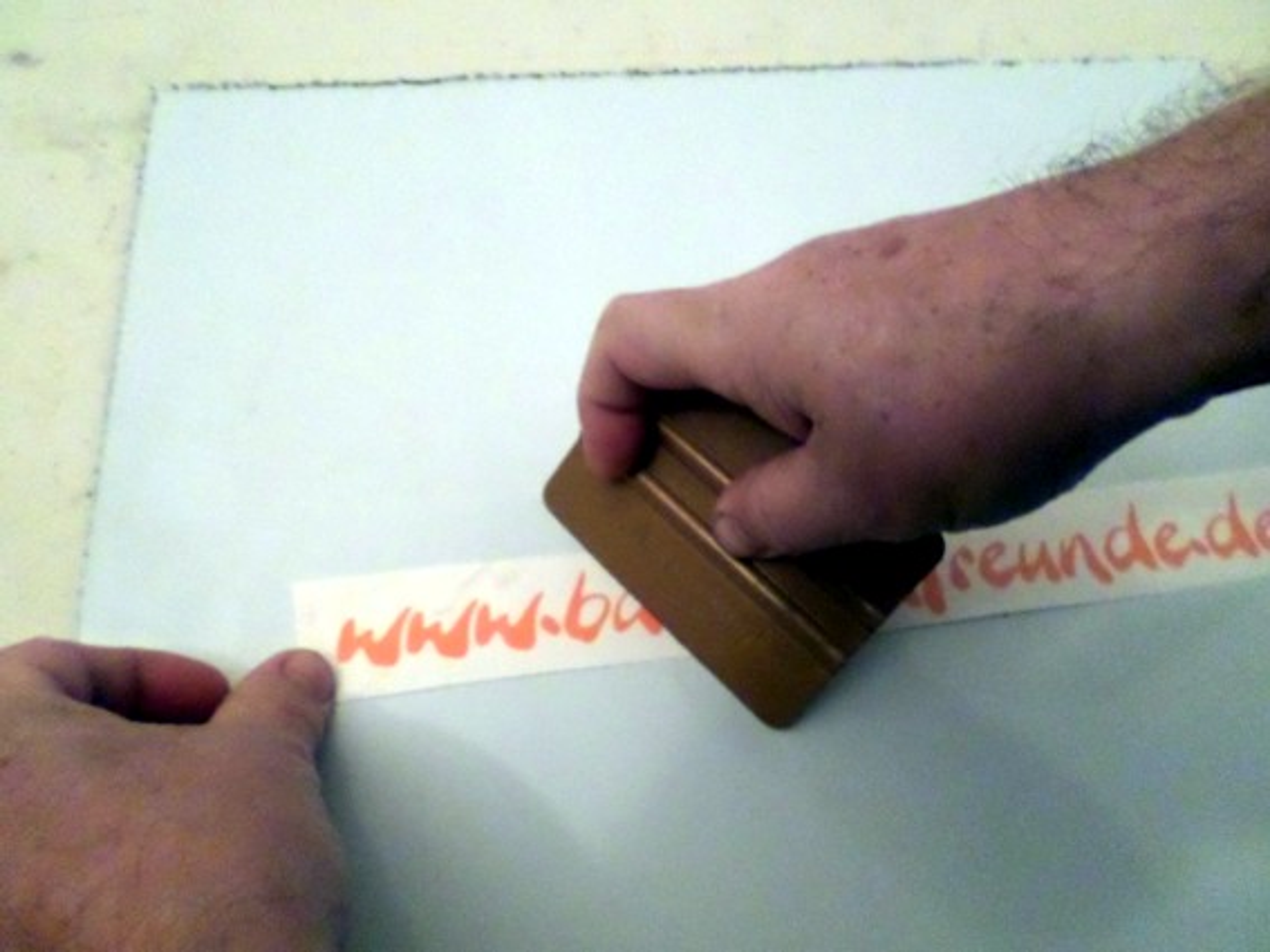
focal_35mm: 25
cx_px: 635
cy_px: 476
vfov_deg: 54.9
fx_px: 917
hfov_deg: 69.4
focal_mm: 4.5
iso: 640
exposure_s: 1/30
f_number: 2.5
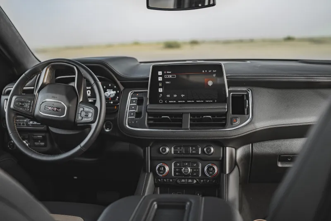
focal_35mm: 35
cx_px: 166
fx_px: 322
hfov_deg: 54.4
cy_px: 110
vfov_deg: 37.9
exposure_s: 1/125
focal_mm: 35
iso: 800
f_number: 1.8
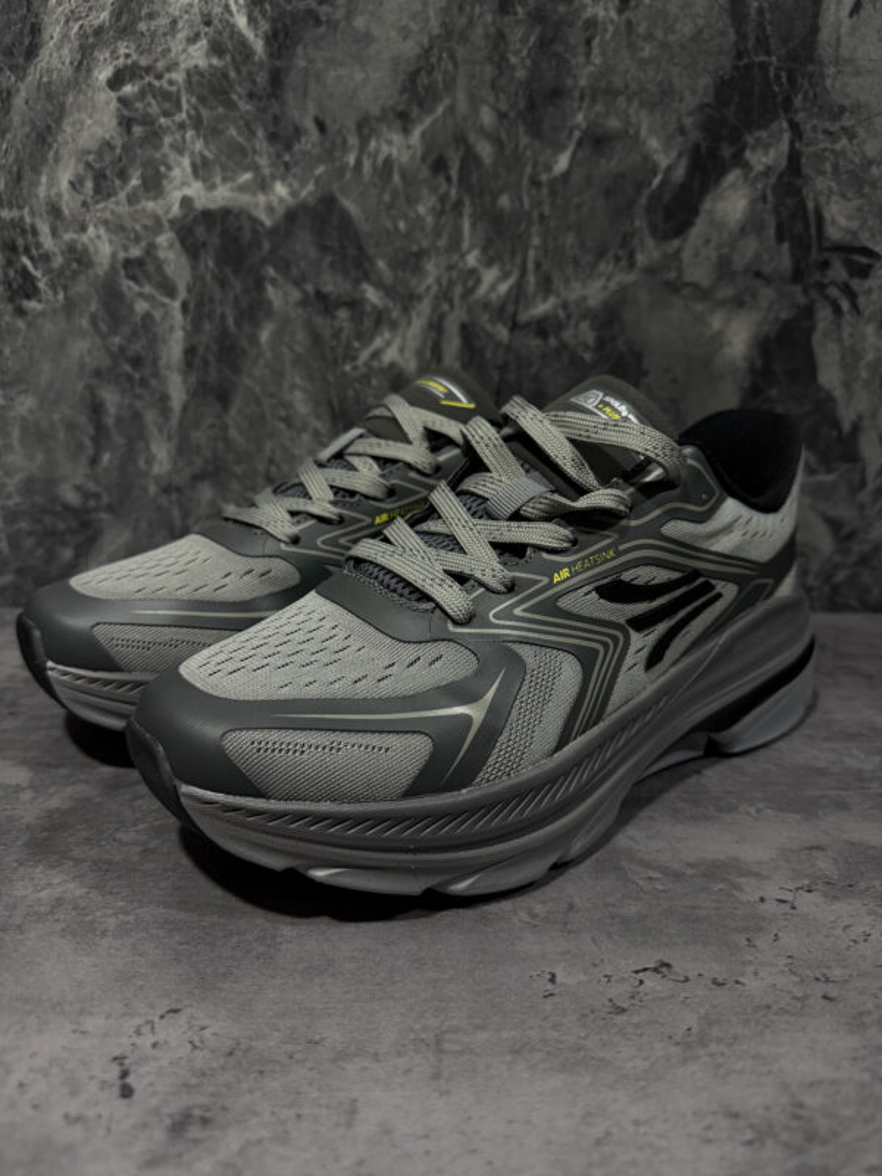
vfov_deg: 71.6
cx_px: 441
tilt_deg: -16.9
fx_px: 815
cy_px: 588
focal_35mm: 24
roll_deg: -2.3
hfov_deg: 56.8
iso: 400
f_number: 1.78
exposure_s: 1/60
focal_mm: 6.76
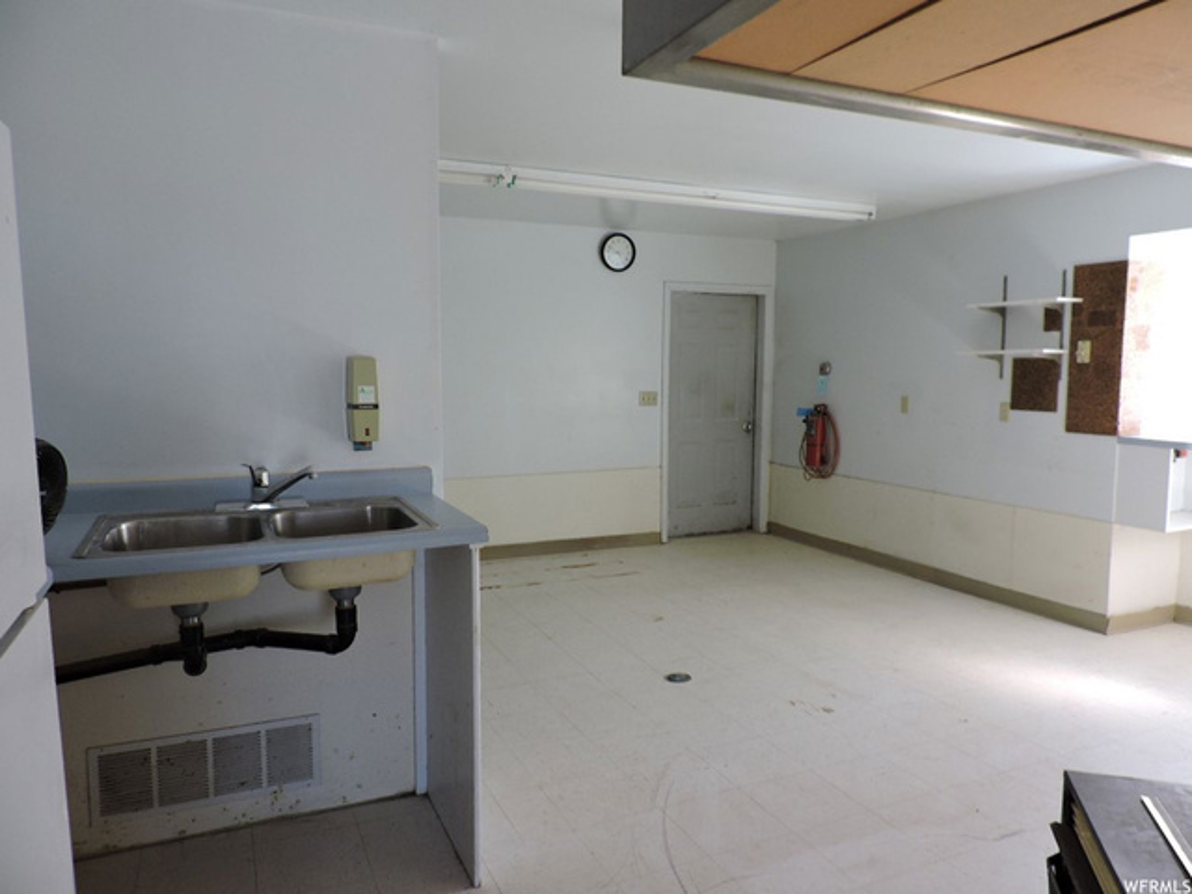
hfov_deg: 71.6
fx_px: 826
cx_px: 596
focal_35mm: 24
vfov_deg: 56.8
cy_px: 447
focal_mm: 4.3
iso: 100
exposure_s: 1/40
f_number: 3
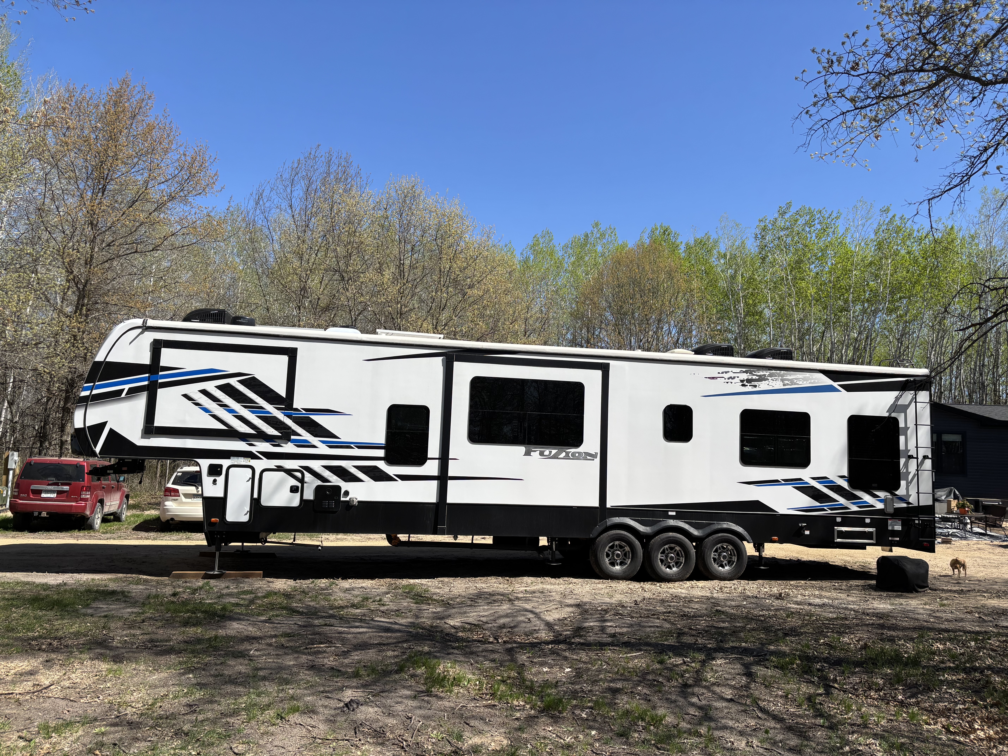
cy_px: 378
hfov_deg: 67.3
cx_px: 504
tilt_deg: +6.2
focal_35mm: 26
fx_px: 757
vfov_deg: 53.1
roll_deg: -3.0
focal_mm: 5.96
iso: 50
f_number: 1.6
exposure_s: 1/2857
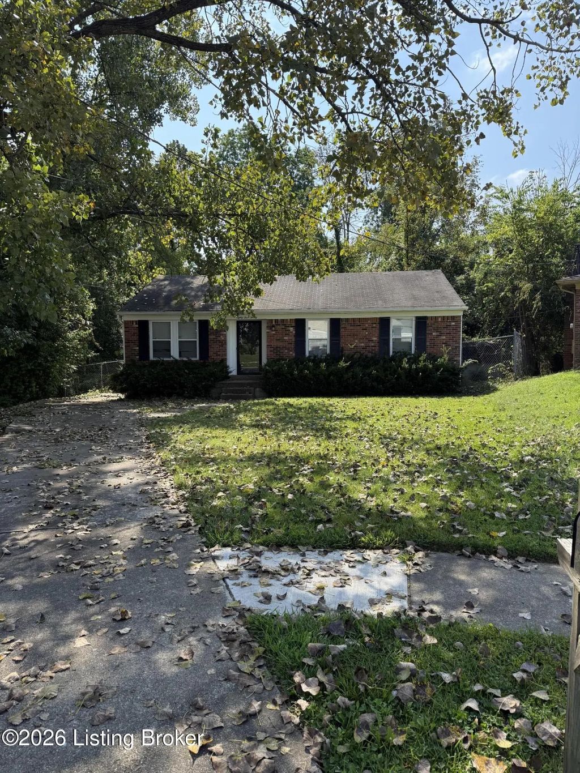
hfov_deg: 56.8
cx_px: 290
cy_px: 386
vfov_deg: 71.6
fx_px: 536
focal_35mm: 24
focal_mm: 6.76
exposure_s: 1/1812
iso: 100
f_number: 1.78
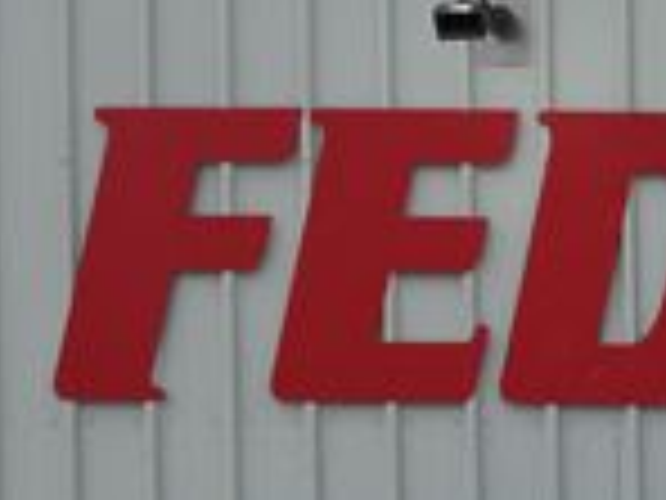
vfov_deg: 13.6
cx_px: 1102
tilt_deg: -1.3
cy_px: 703
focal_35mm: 104
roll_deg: +0.2
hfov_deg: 16.5
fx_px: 2001
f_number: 1.78
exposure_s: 1/3953
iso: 80
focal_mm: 6.76
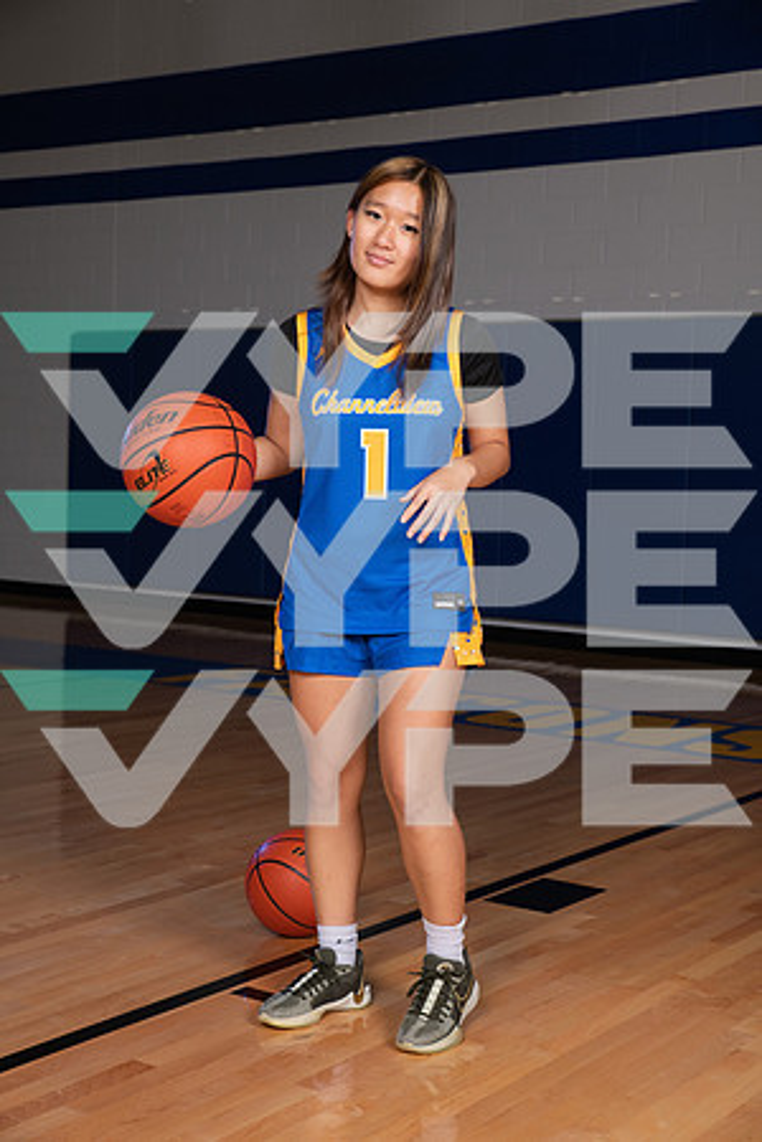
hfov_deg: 24.2
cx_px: 381
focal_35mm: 56
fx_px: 1778
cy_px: 571
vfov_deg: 35.6
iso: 500
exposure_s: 1/320
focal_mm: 56
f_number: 7.1
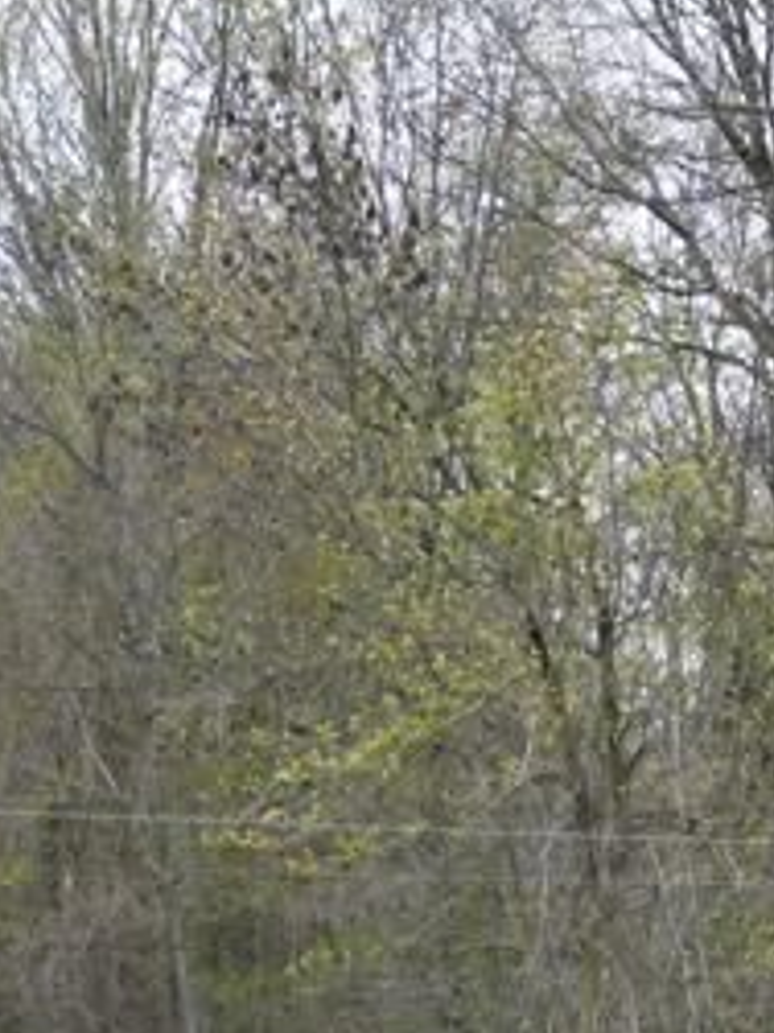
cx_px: 844
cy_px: 1543
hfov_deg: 14.7
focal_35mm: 98
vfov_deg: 17.9
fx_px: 2924
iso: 140
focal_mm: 6.72
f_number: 1.7
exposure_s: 1/1250
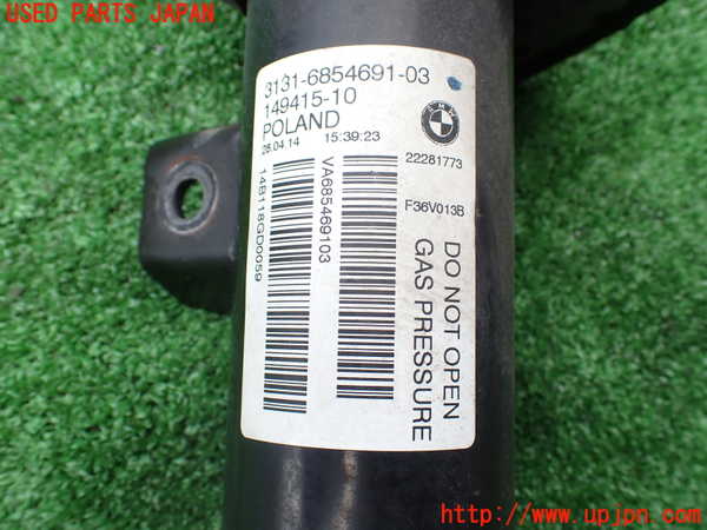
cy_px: 265
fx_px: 613
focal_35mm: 30
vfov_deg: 46.8
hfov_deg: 60.0
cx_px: 354
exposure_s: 1/160
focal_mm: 5.4
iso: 100
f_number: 3.2
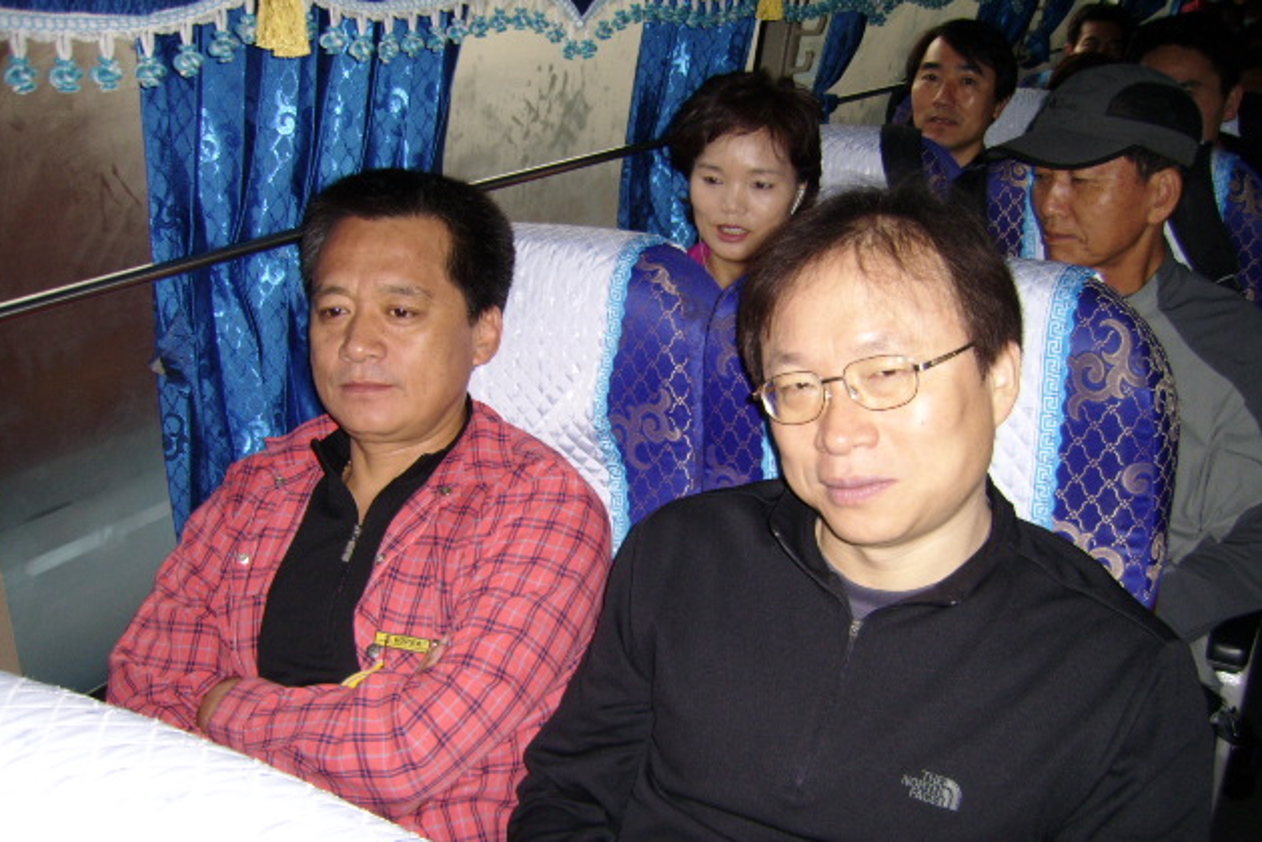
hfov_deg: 51.9
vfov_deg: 35.9
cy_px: 461
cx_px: 627
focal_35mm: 37
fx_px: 1297
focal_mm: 5.95
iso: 142
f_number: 2.8
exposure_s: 1/30
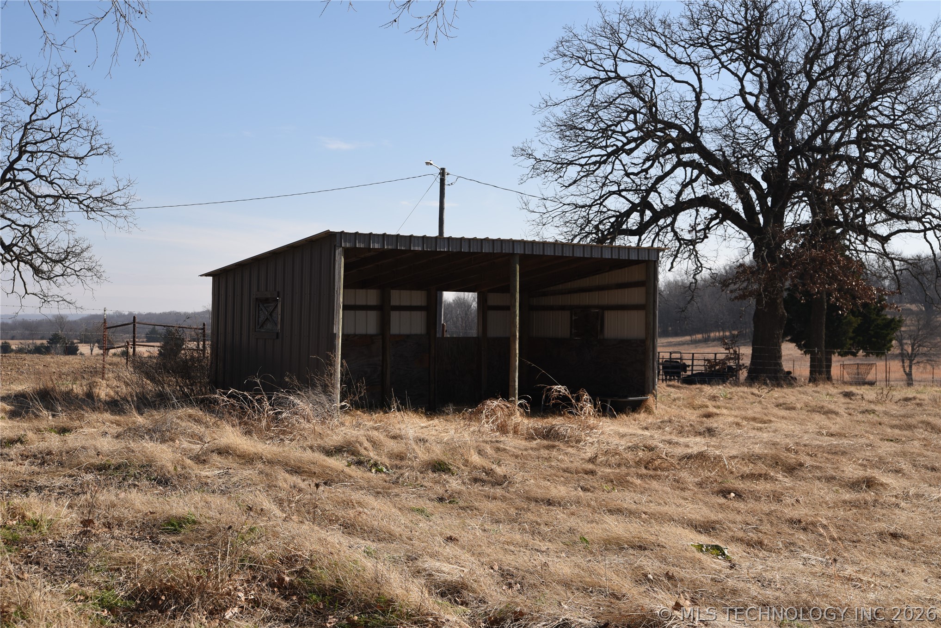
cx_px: 470
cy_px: 314
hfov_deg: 39.6
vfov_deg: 27.0
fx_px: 1307
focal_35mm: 50
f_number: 9
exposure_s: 1/250
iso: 100
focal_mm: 50
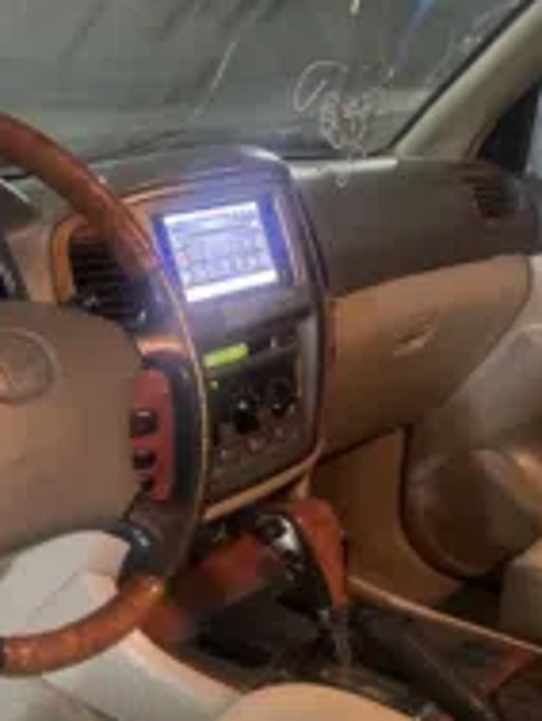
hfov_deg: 26.2
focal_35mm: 55
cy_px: 408
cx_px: 126
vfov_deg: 34.9
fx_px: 1147
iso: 500
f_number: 1.8
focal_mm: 4.25
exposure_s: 1/10
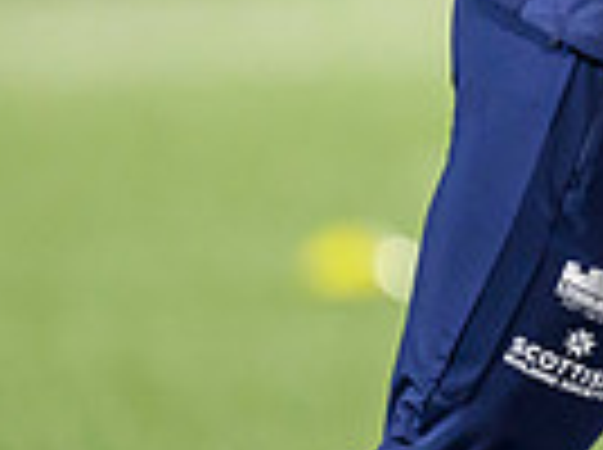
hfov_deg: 1.0
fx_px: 34151
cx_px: 1038
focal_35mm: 1964
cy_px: -296
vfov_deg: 0.8
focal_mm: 400
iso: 5000
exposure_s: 1/640
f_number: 2.8
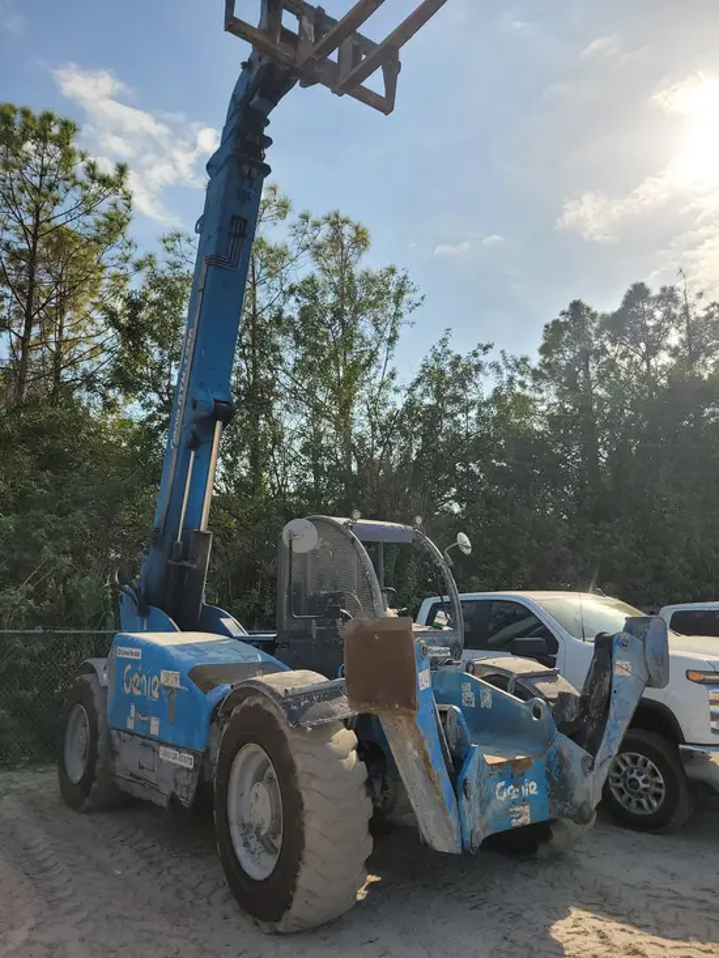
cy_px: 479
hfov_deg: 53.1
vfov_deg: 67.3
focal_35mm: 26
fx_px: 720
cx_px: 360
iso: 40
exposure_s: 1/3126
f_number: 1.8
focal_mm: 5.4
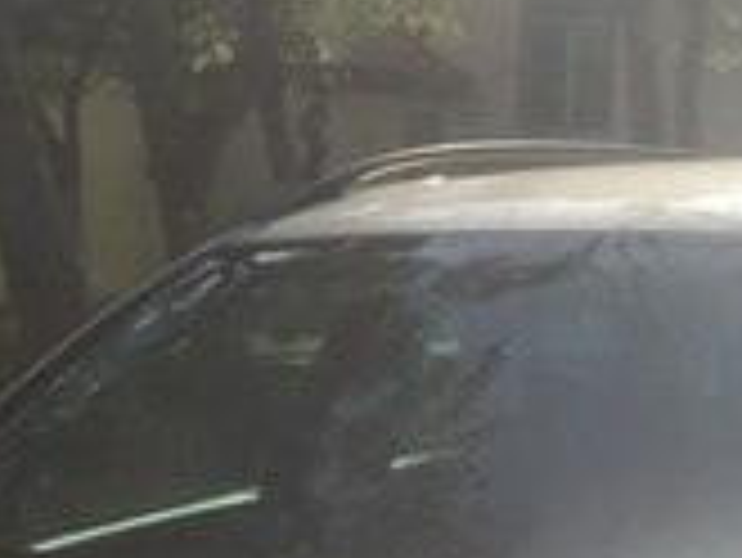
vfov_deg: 11.8
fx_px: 2488
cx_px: 252
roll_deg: -0.7
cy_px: 1006
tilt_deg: -14.6
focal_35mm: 116
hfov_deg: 16.9
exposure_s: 1/2825
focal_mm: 4.15
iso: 32
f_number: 2.2
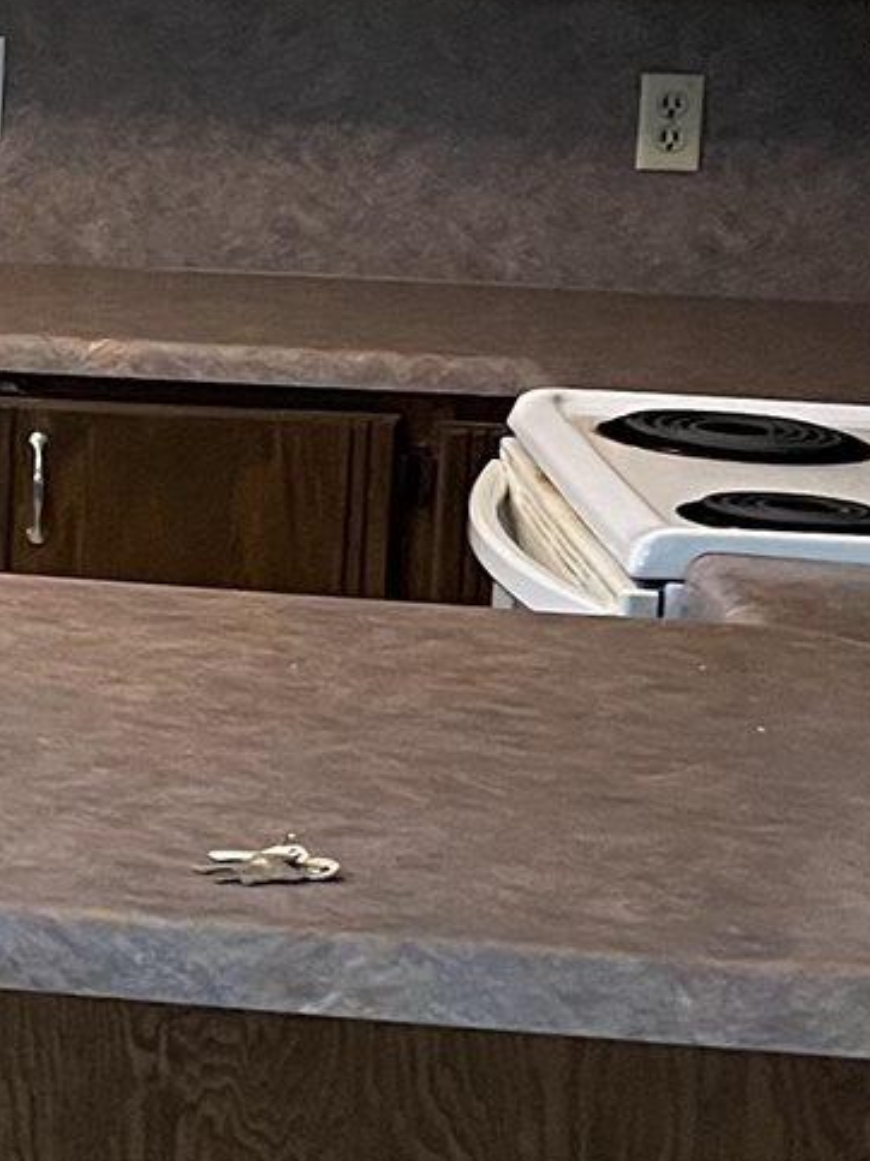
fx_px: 4157
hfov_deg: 11.0
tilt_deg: -4.1
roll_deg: -1.5
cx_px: -812
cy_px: 329
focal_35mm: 124
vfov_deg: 15.8
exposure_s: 1/60
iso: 250
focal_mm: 5.7
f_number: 1.5
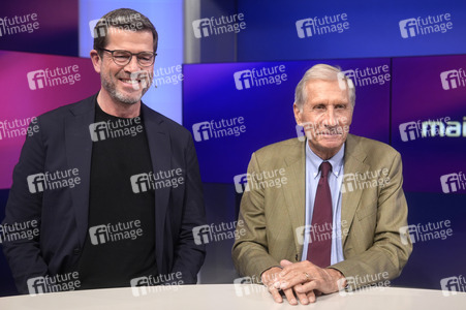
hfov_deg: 43.6
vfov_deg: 29.8
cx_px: 233
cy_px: 155
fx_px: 582
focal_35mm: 45
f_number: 2.2
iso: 640
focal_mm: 30
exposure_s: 1/250
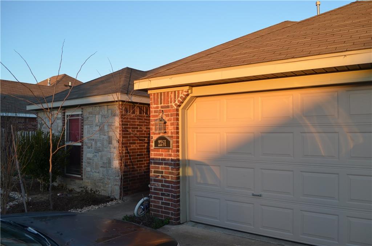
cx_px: 186
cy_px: 123
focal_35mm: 27
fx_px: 278
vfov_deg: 47.7
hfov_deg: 67.5
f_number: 5.6
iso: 200
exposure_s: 1/125
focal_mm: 18
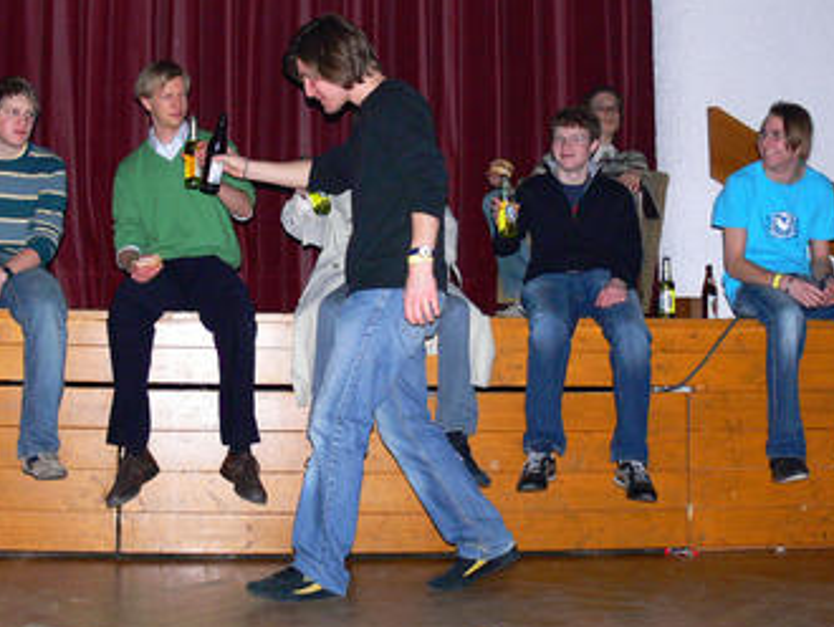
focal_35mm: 50
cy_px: 240
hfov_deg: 38.0
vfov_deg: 29.0
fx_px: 1206
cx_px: 331
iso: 200
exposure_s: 1/30
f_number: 2.8
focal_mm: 7.4
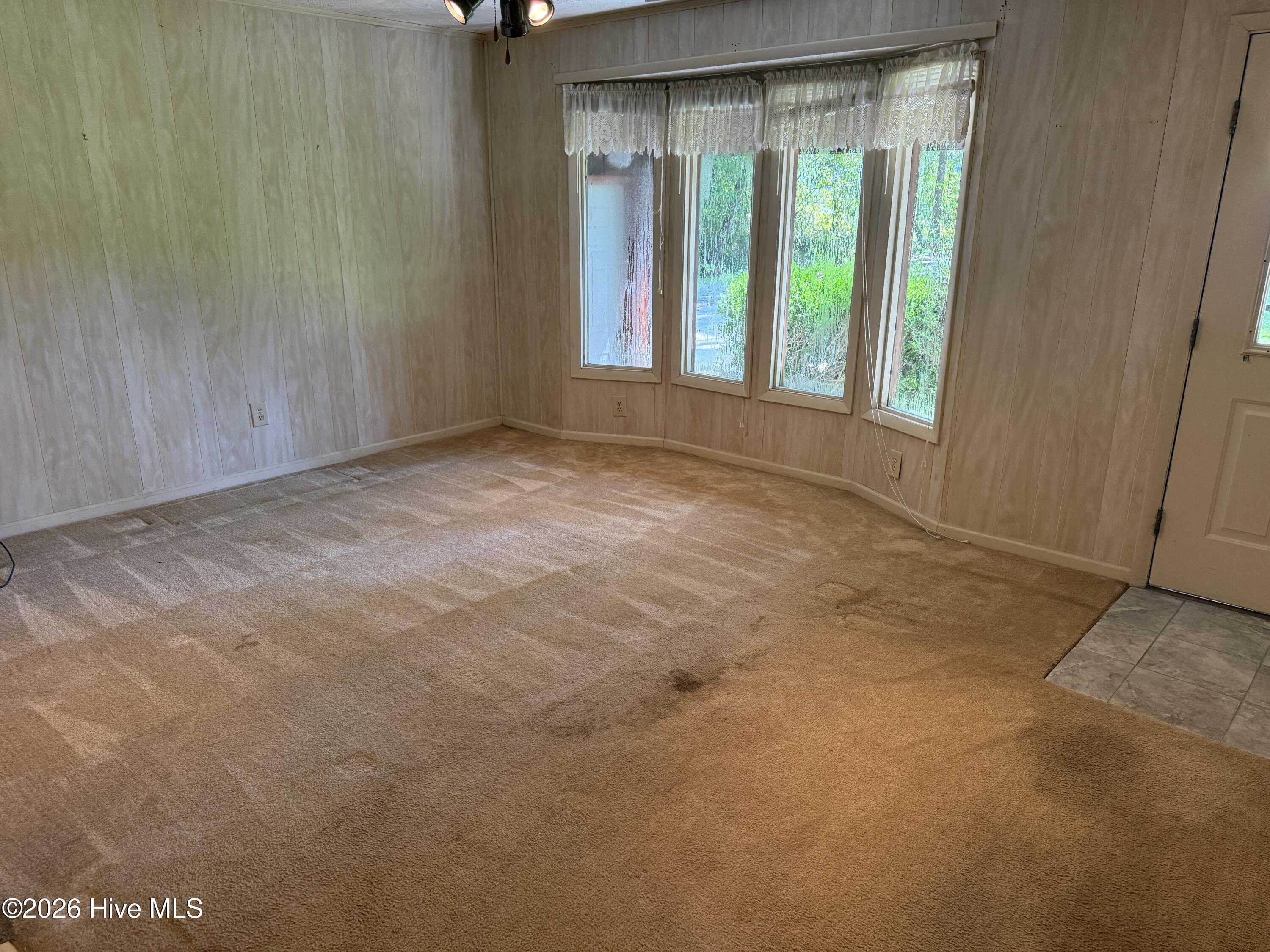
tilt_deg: -16.3
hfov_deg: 71.6
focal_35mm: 24
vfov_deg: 56.8
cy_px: 476
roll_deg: -0.9
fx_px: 881
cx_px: 635
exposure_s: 1/120
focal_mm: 6.76
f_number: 1.78
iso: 320
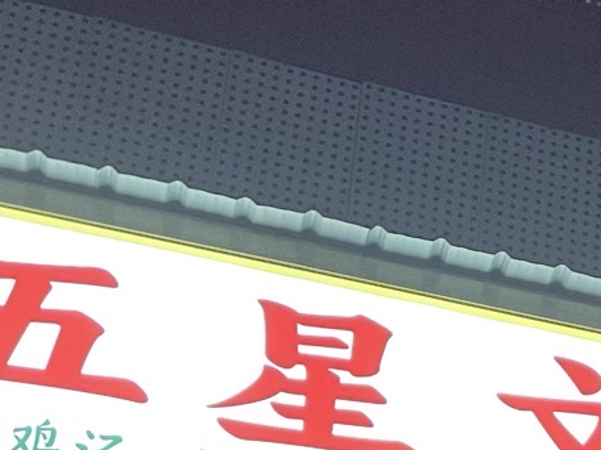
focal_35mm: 114
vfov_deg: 12.2
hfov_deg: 16.4
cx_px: 775
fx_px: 1979
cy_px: 746
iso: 64
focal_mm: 4.2
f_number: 1.6
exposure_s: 1/50
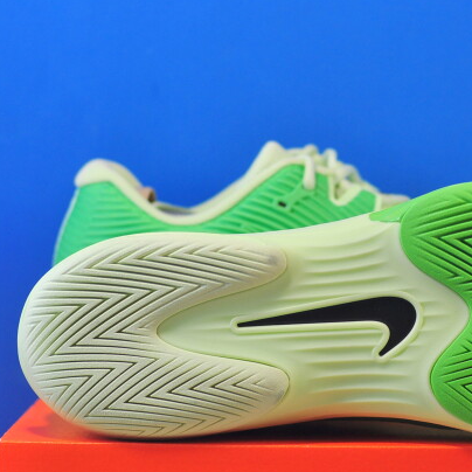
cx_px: 370
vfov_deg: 13.8
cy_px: 191
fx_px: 1944
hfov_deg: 13.8
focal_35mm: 126
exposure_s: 1/320
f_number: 2.5
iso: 250
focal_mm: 50
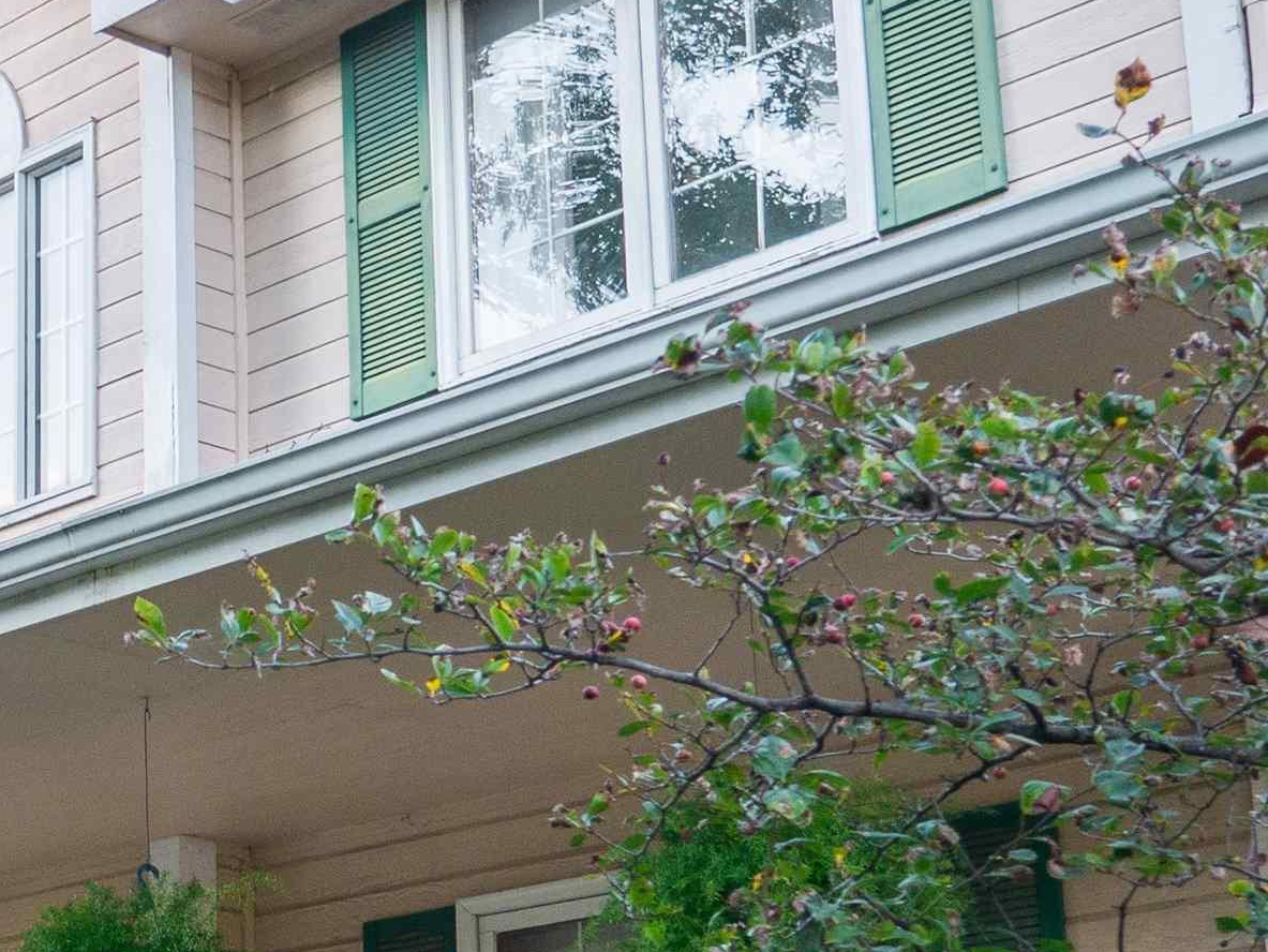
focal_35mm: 83
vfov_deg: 17.6
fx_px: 3041
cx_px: -278
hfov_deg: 21.7
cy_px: 776
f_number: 3.6
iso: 200
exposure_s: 1/125
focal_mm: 16
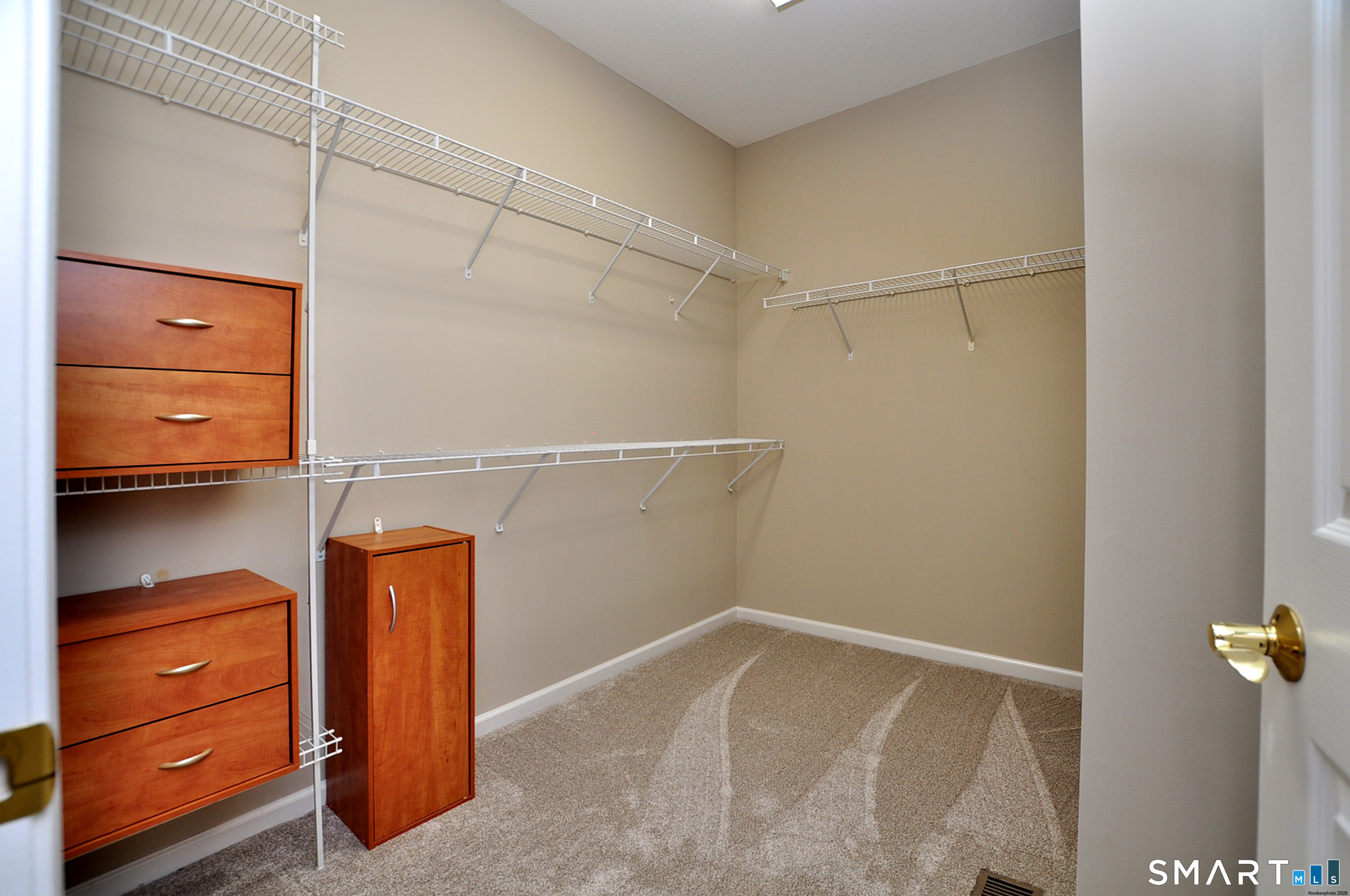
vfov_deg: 77.2
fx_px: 562
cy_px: 448
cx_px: 675
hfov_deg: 100.5
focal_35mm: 15
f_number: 5
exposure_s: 1/50
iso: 200
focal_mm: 10
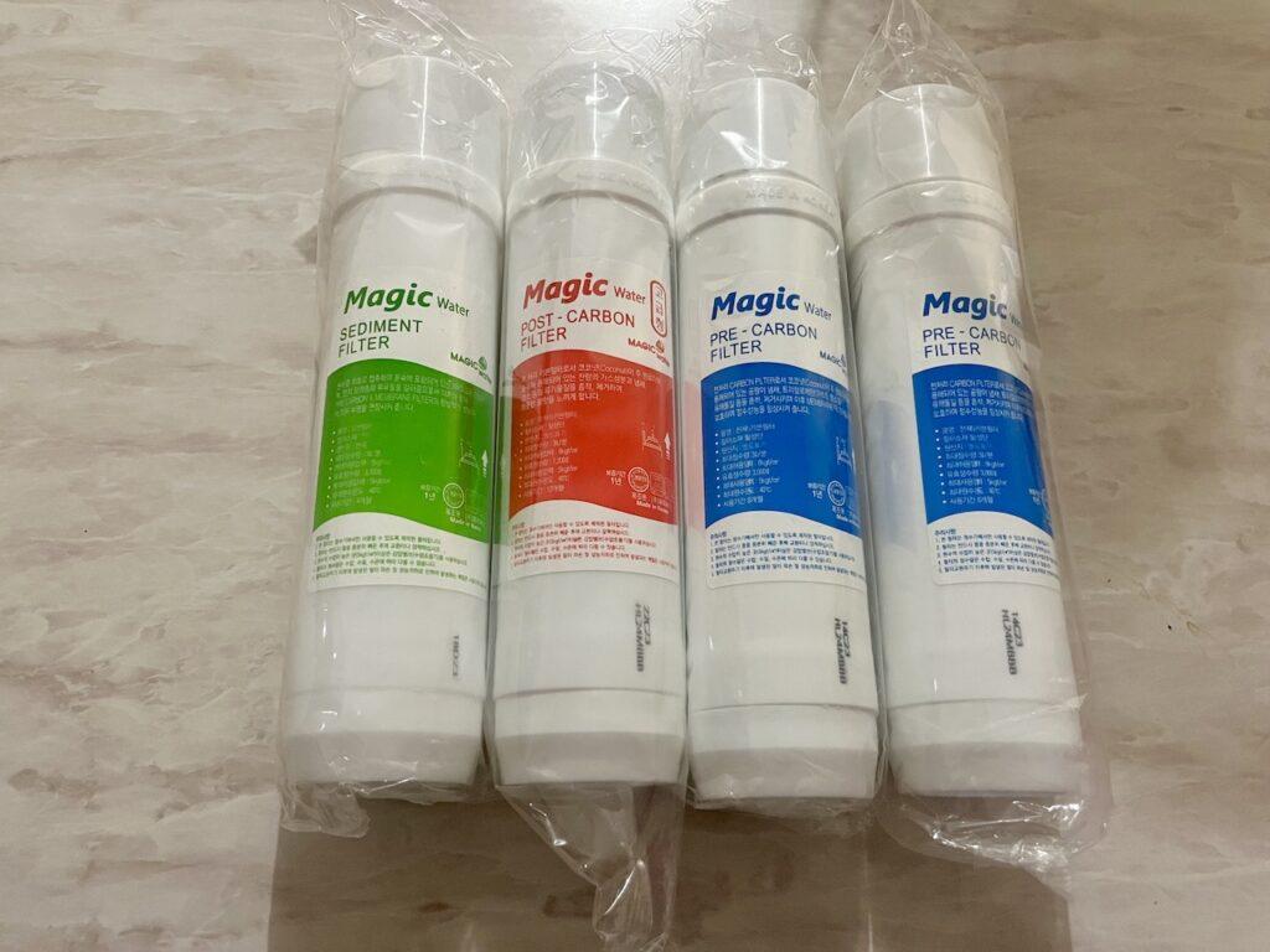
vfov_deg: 53.1
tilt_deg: -70.9
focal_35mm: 26
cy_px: 476
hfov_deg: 67.3
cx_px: 635
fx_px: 954
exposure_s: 1/40
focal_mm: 5.1
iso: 500
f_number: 1.6
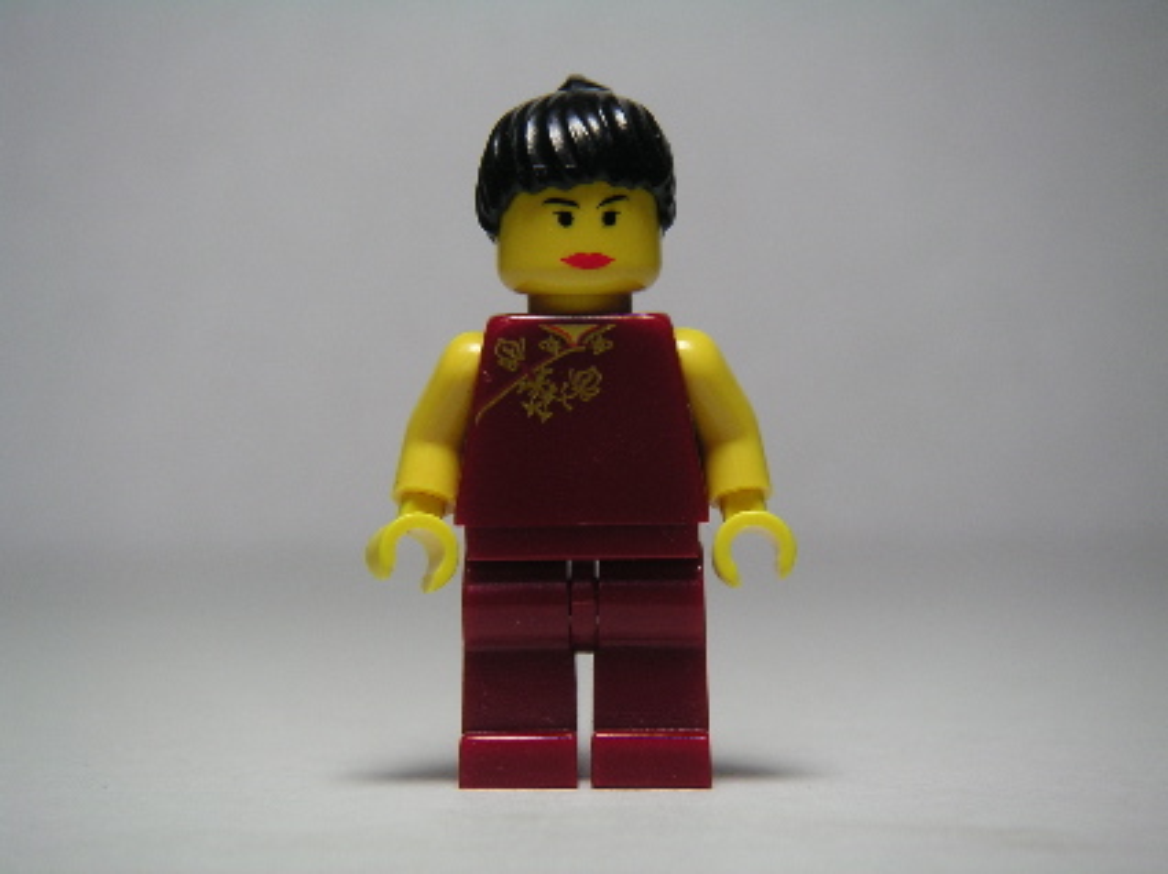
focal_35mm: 83
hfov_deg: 23.6
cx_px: 584
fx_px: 2798
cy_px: 437
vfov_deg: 17.8
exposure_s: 1/90
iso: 50
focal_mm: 12.8
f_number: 3.3
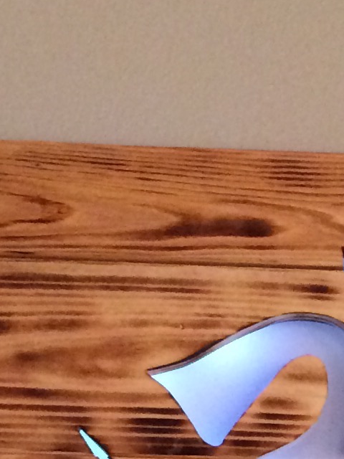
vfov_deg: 12.9
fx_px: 1961
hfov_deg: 9.9
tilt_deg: +5.9
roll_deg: +1.0
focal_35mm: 148
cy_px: 593
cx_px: 419
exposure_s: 1/30
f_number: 2.2
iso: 250
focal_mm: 4.15
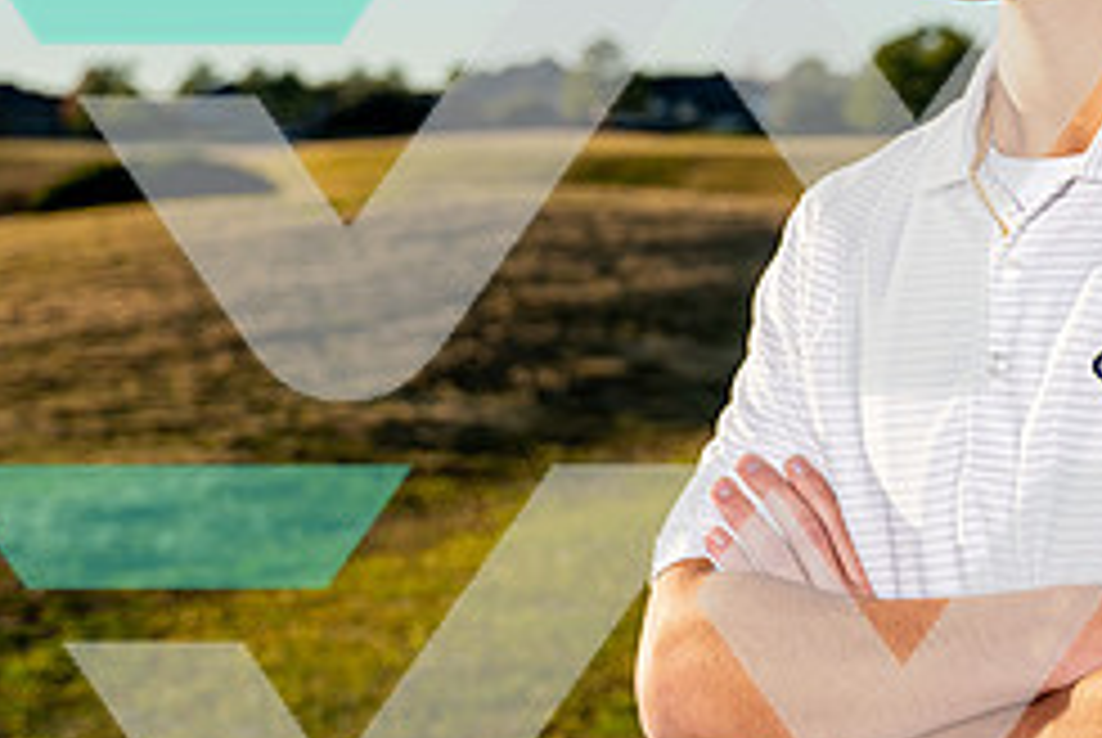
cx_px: 1102
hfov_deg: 20.3
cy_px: 160
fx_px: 2973
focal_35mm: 97
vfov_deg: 14.1
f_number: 4
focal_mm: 41
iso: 100
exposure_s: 1/1250
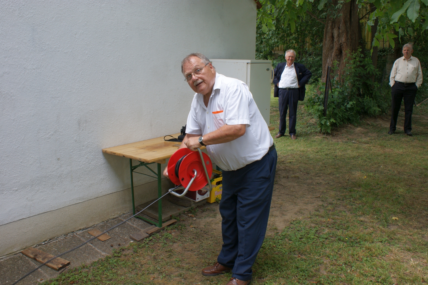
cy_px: 142
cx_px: 214
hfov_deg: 62.0
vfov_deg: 43.6
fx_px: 356
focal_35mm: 30
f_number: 7.1
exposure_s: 1/60
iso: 100
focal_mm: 20
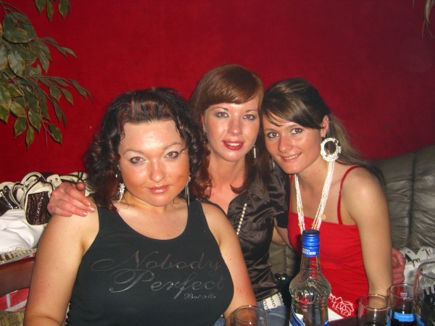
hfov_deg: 49.0
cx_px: 218
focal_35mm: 38
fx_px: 478
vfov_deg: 37.7
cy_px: 163
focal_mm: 7.9
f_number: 2.8
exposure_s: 1/60
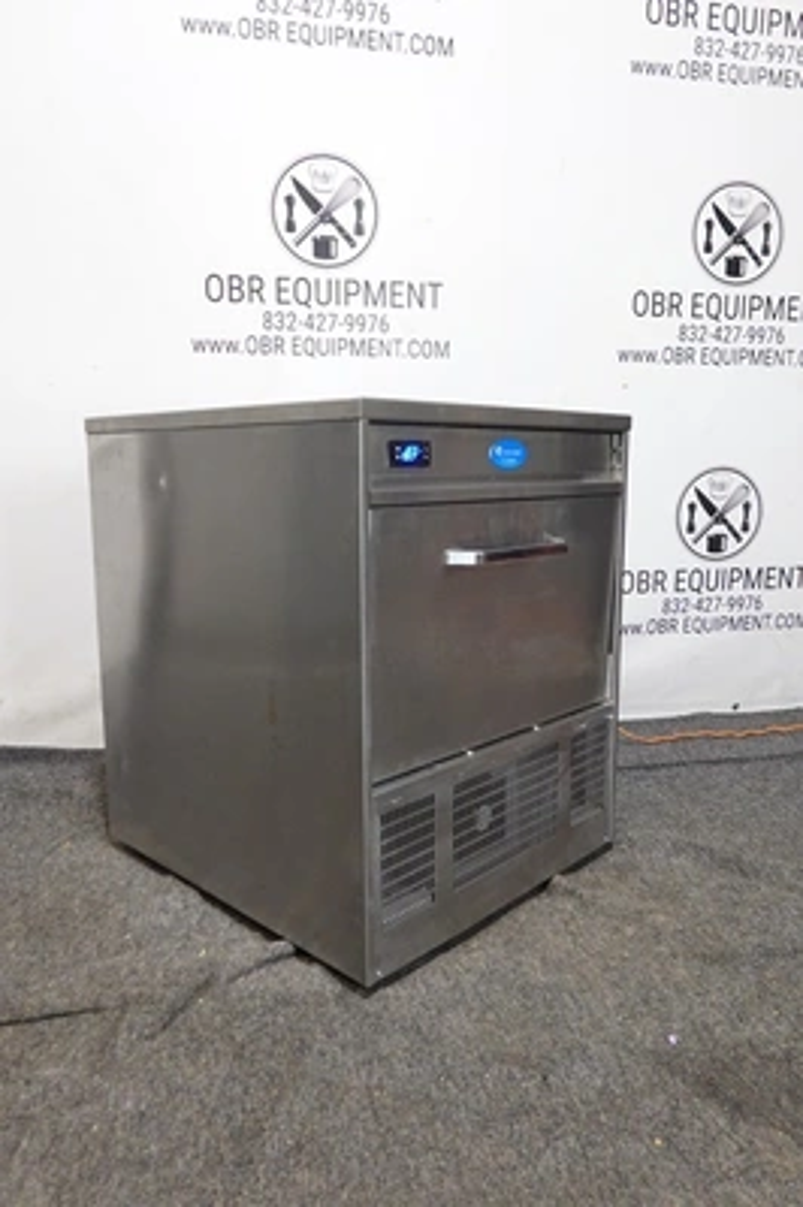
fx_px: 871
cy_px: 604
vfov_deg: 69.4
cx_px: 402
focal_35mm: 26
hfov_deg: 49.5
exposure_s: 1/30
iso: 800
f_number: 3.5
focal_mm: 9.54
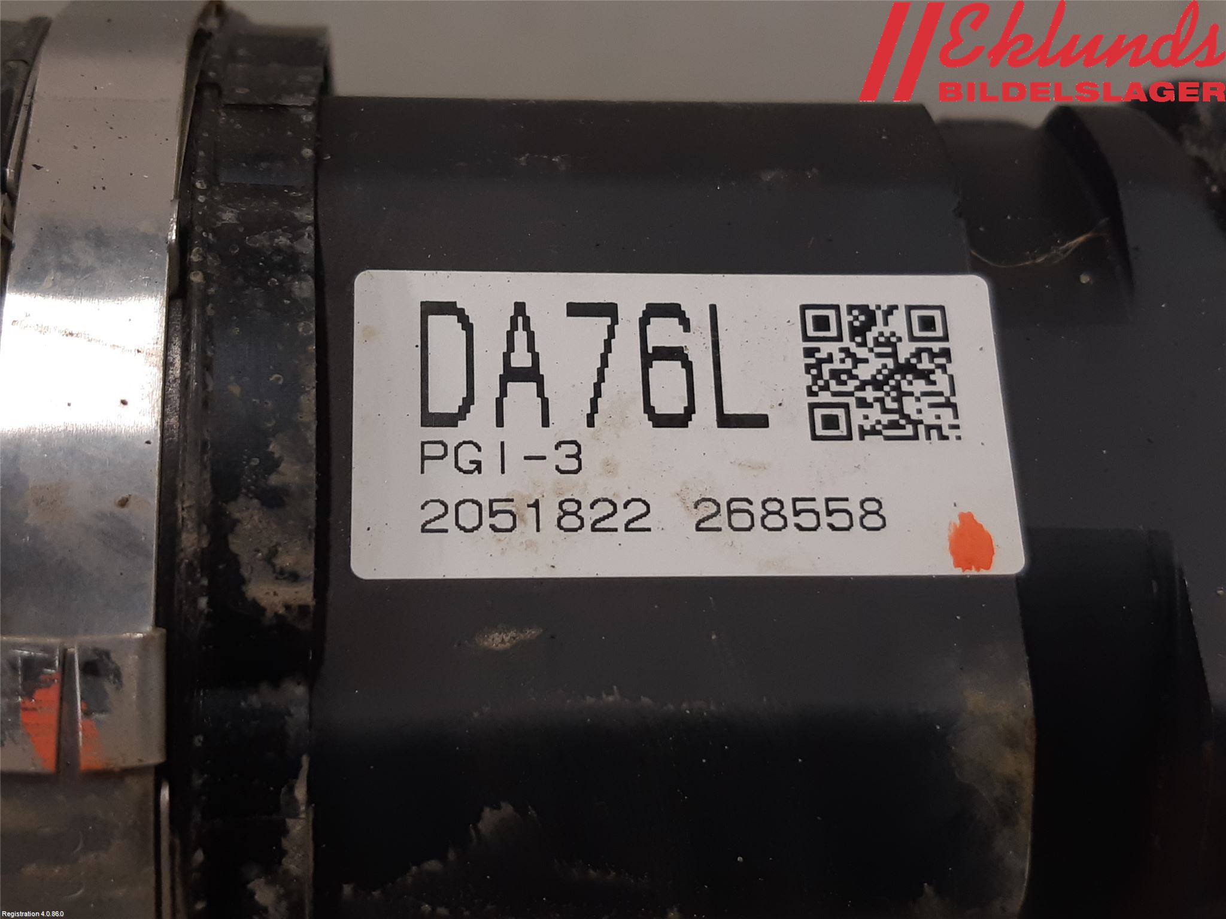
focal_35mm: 26
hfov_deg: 67.3
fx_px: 921
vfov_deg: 53.1
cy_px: 460
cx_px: 613
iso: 80
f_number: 1.7
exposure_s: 1/60
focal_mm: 3.93
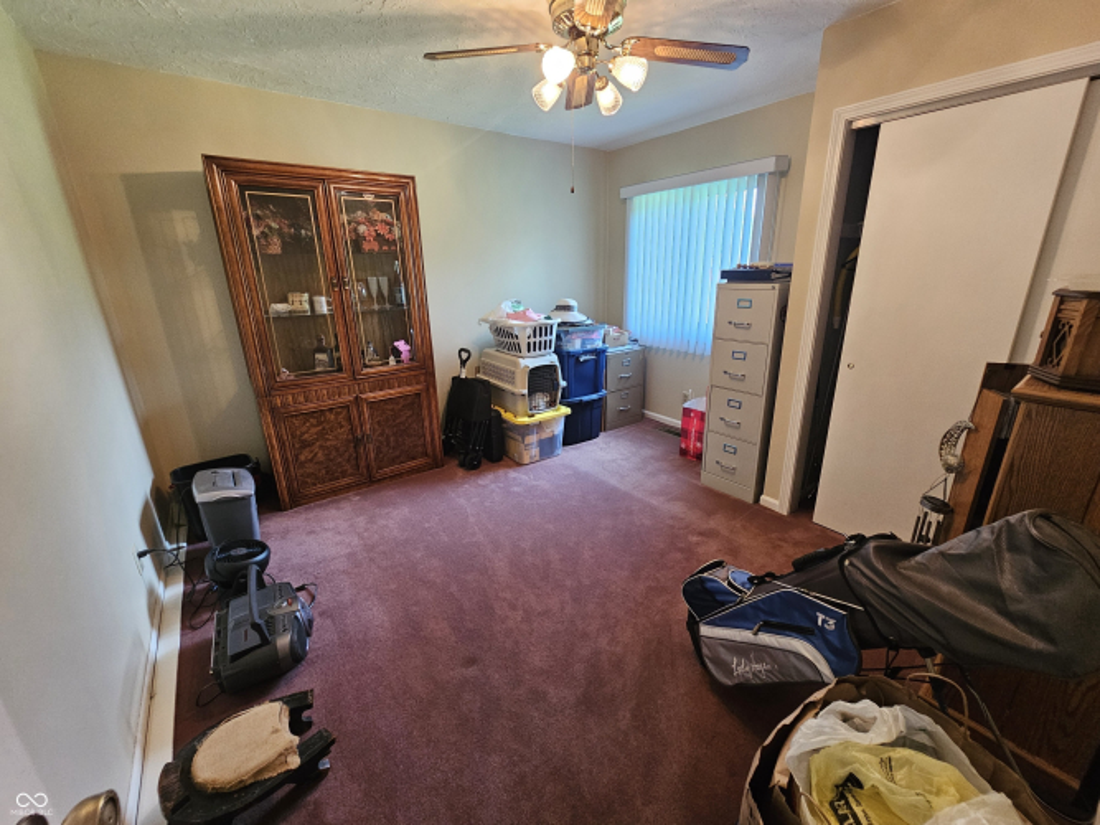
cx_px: 550
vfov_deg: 89.9
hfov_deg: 106.2
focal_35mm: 13
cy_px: 412
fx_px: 413
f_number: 2.2
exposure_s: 1/40
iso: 400
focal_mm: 2.2
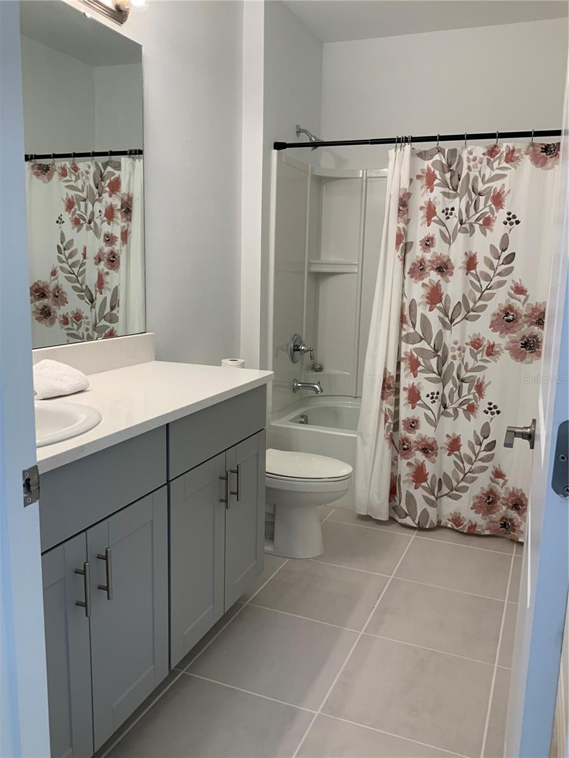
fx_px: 636
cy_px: 379
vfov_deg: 61.7
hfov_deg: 48.2
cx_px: 284
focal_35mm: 29
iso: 64
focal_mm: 3
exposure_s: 1/120
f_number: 1.8
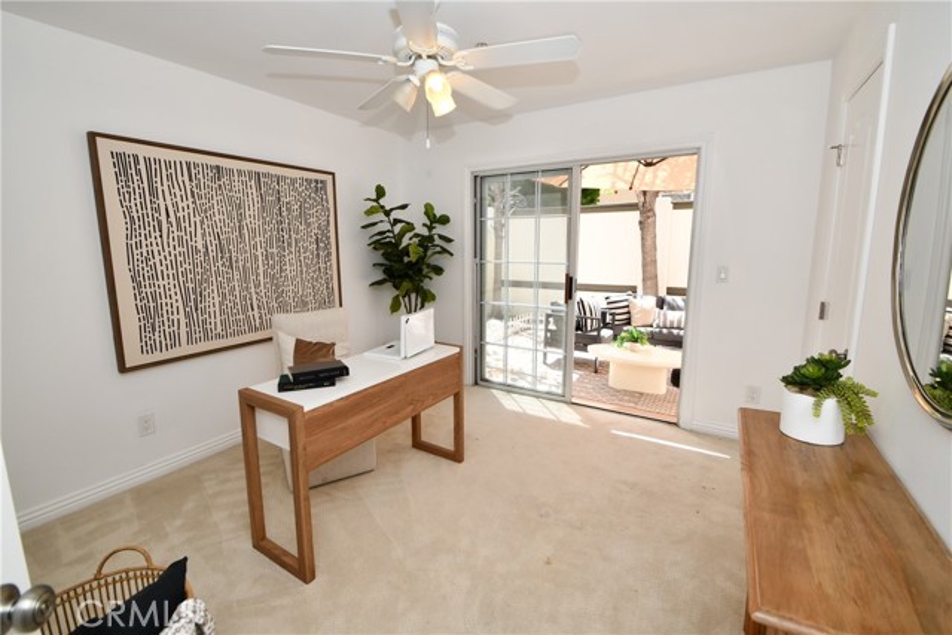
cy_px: 318
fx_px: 397
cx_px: 476
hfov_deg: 100.4
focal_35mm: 15
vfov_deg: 77.4
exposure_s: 1/125
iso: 180
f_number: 5.6
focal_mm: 10
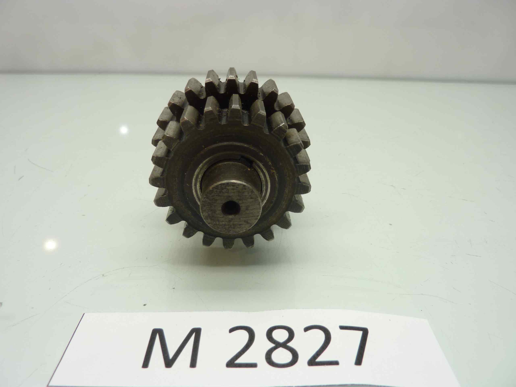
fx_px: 373
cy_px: 194
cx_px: 258
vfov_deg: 54.9
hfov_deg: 69.4
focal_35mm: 25
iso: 80
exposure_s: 1/15
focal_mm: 4.1
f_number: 3.3
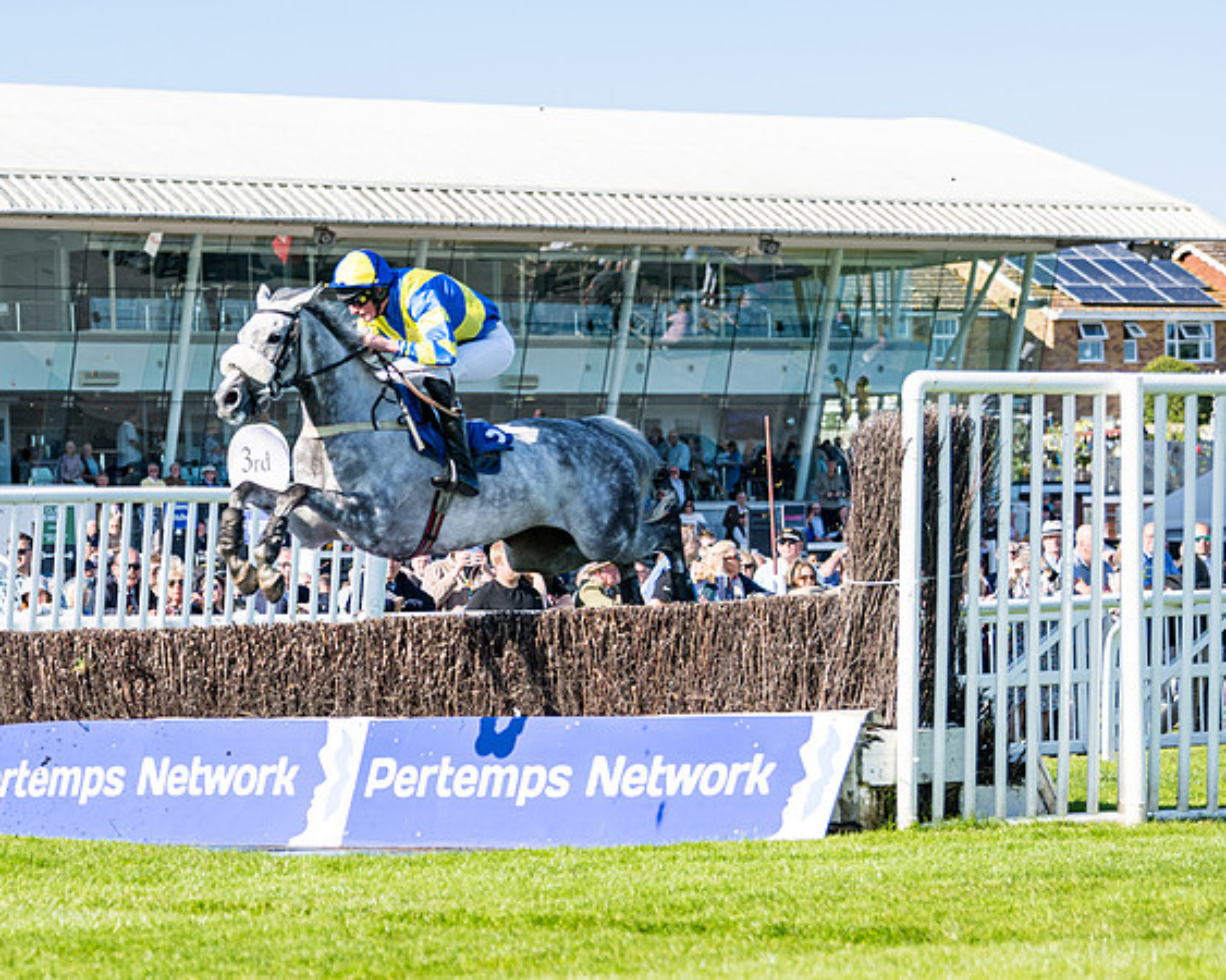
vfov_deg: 9.9
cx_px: 281
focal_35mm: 156
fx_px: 5663
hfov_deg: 12.3
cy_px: 694
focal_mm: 95
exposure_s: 1/1250
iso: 100
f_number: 4
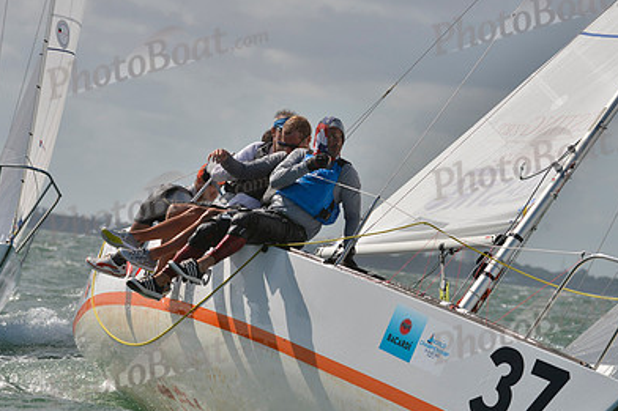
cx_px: 352
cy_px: 264
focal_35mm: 296
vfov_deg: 4.6
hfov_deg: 7.0
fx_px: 5079
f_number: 8
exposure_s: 1/1600
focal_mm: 200
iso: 280
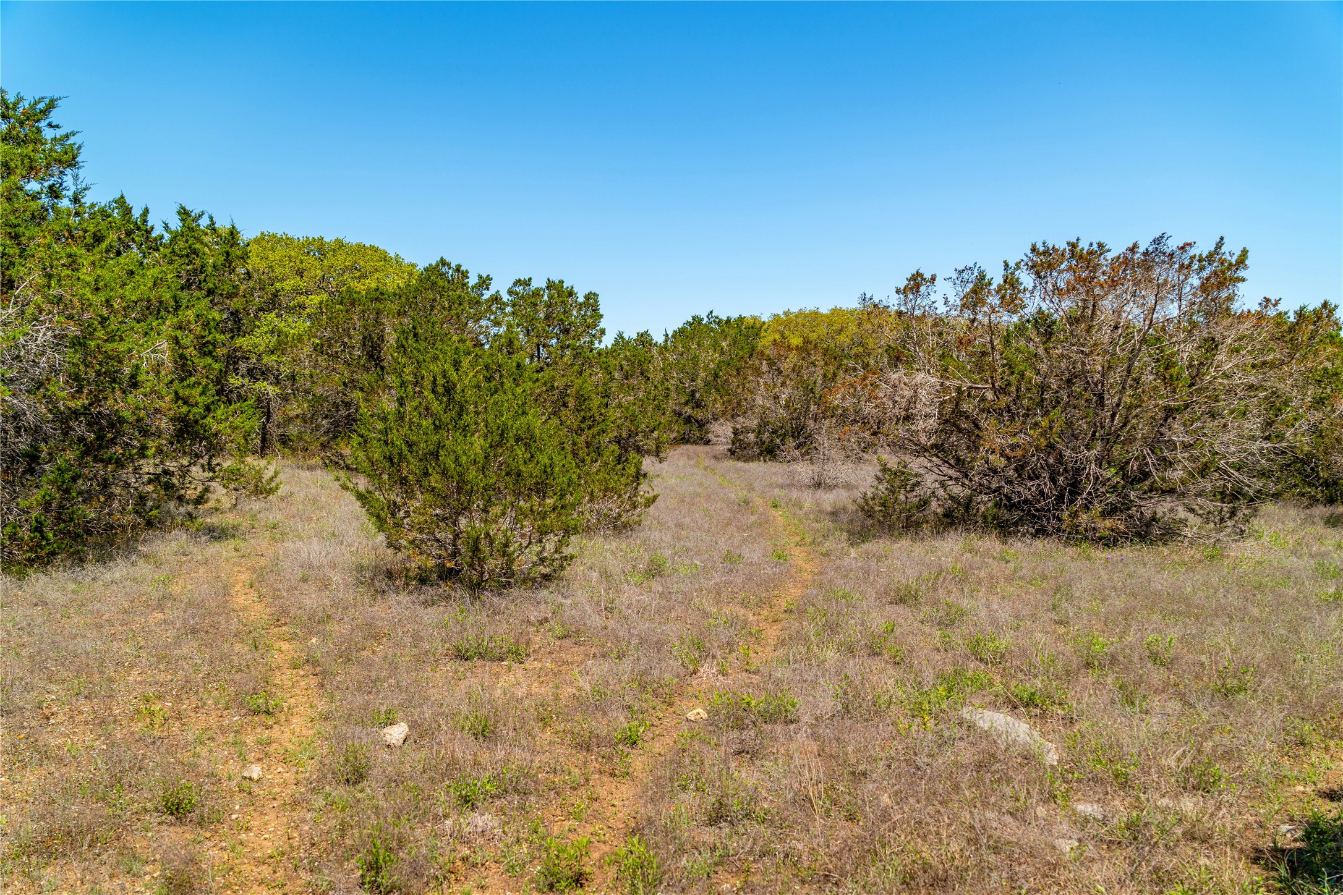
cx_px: 672
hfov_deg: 62.1
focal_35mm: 30
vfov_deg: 43.7
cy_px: 448
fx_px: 1115
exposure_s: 1/200
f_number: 5
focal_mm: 29.9
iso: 100
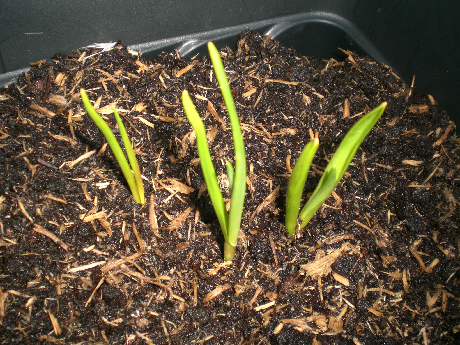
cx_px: 230
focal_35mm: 38
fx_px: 505
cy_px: 172
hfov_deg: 49.0
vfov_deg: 37.7
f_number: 3.1
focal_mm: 6.3
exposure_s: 1/60
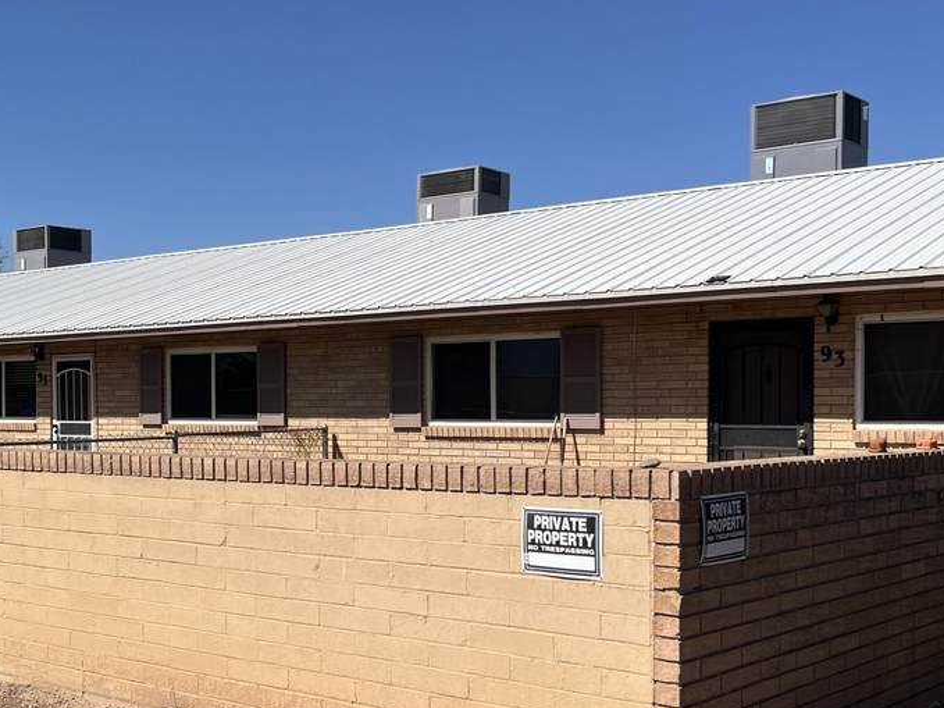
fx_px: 1336
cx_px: 350
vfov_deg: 29.6
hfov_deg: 38.7
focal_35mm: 49
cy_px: 434
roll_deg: -0.1
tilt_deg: -1.5
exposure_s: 1/6173
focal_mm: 5.1
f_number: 1.6
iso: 50
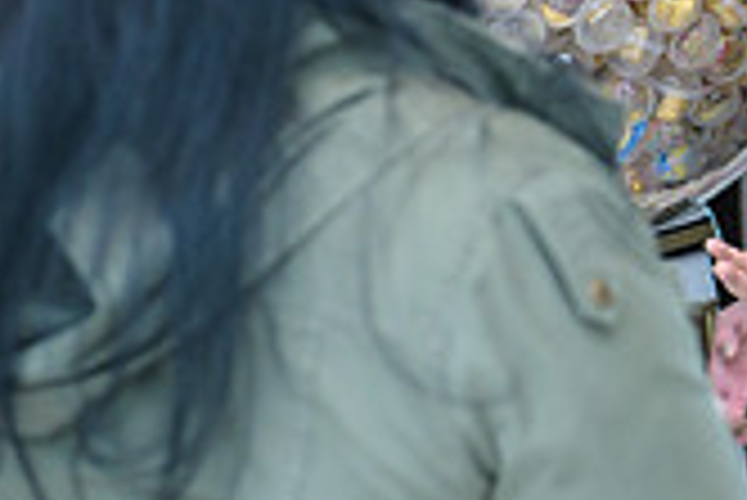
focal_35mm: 244
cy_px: 70
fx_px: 5067
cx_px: 1107
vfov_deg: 5.6
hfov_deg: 8.3
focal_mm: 70
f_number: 3.2
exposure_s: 1/200
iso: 1000
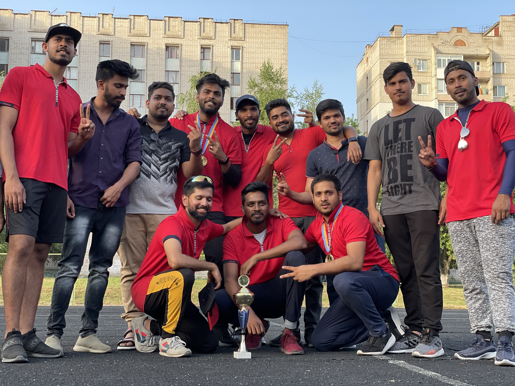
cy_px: 193
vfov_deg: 28.0
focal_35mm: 52
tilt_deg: +7.6
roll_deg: -0.7
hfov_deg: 36.8
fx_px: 774
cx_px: 258
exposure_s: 1/122
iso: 32
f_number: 2
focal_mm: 6
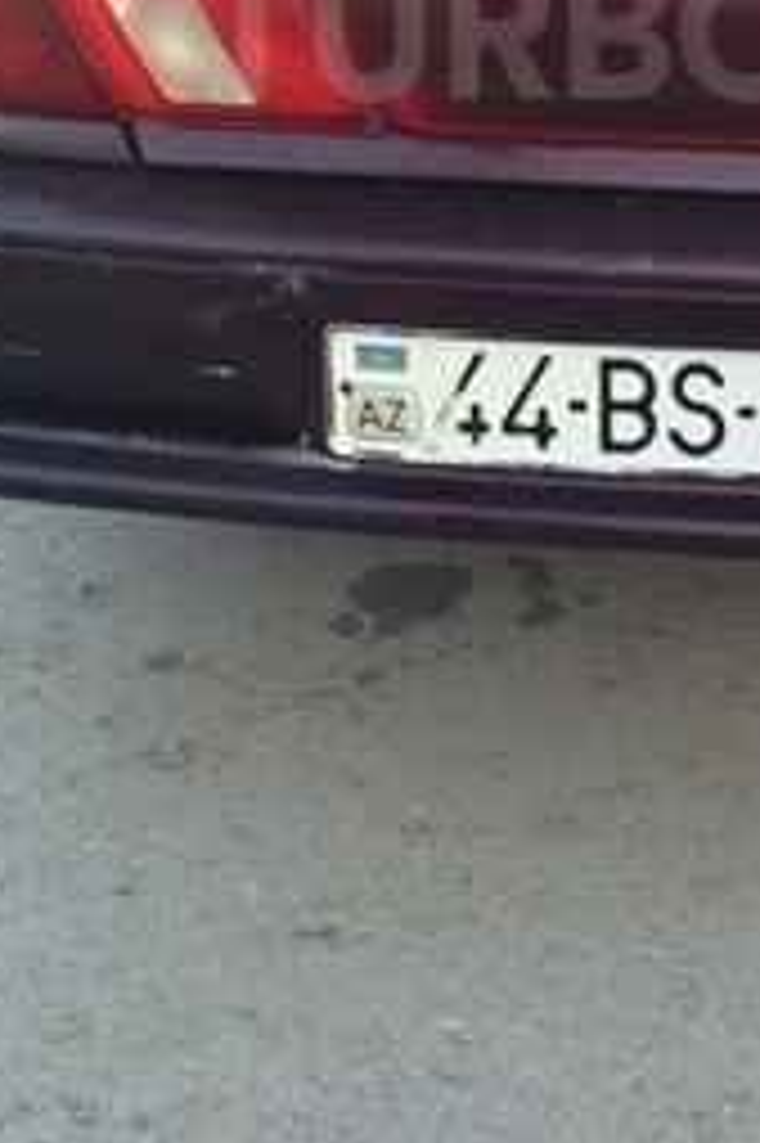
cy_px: 32
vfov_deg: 31.7
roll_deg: +0.8
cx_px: 661
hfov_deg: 22.5
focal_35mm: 59
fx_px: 1871
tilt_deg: -16.6
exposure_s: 1/120
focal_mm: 4.15
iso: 64
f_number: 2.2
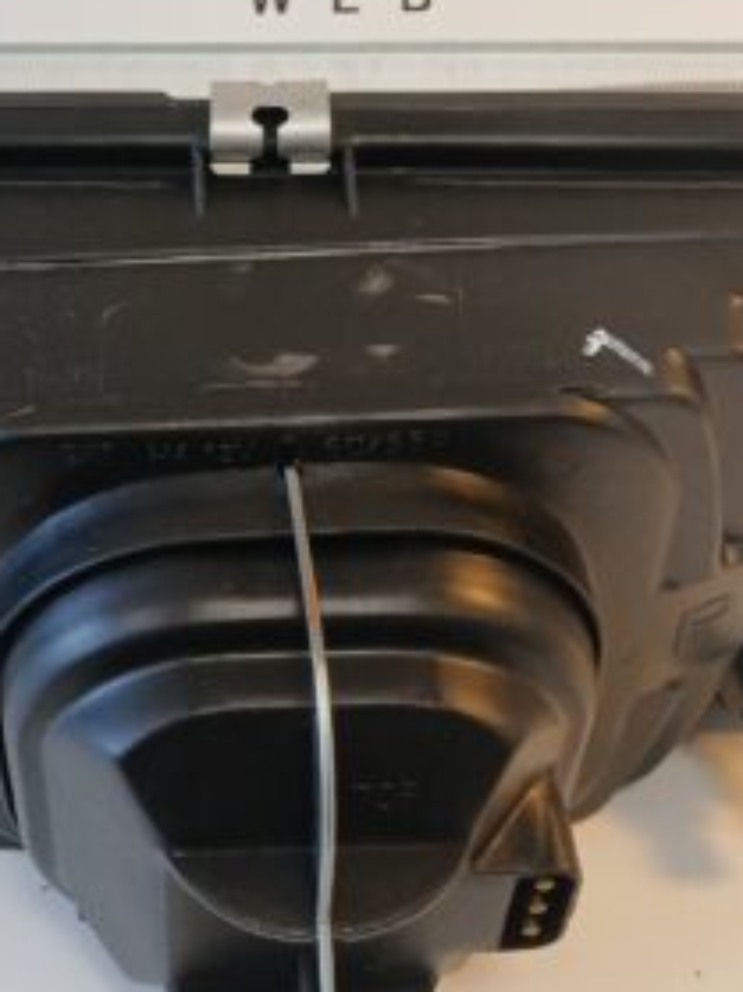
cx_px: 174
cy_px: 348
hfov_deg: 25.7
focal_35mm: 56
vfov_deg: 34.1
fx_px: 1604
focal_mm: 3.98
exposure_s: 1/50
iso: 100
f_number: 1.8
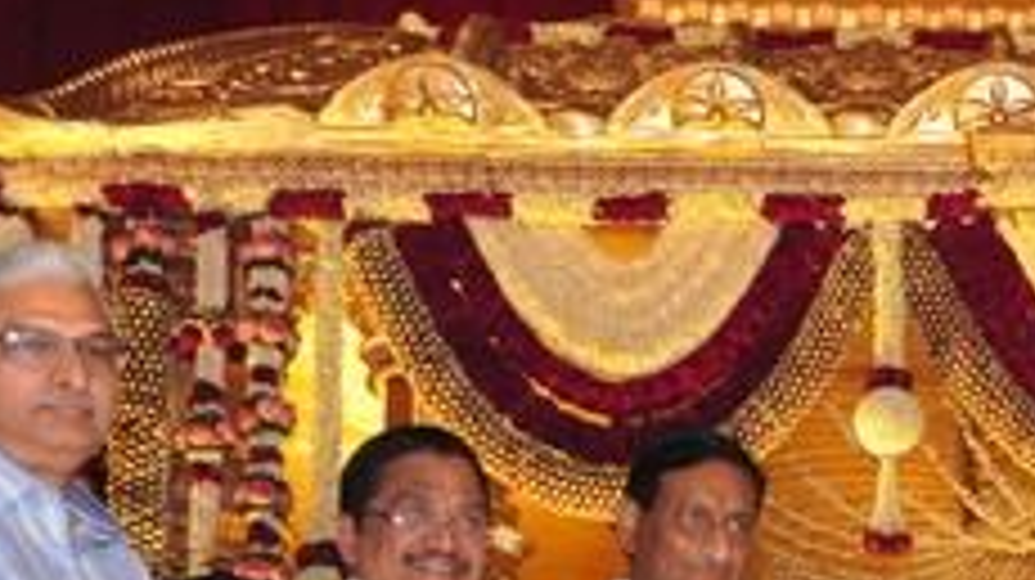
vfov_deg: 9.6
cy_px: 1023
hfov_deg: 17.2
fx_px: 3280
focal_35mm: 120
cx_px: 1197
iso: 200
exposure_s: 1/125
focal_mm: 25
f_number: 6.3
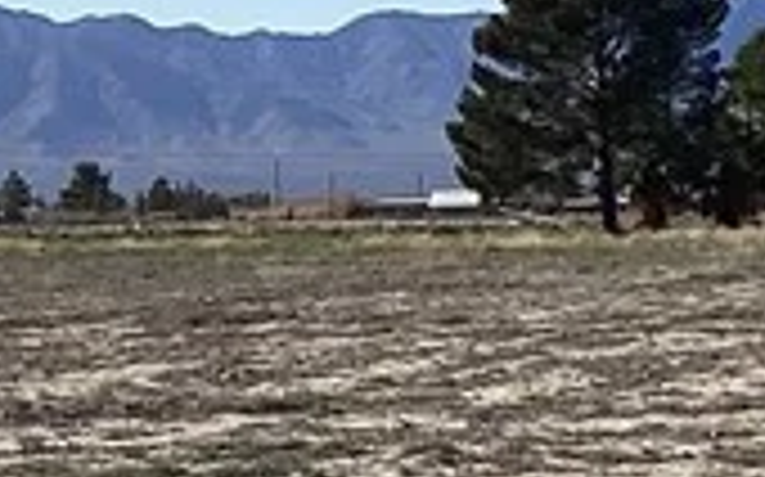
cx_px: 117
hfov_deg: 10.6
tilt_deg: +1.2
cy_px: 207
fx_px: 4125
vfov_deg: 6.6
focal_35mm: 198
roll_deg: +0.1
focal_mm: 3.3
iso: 25
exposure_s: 1/2469
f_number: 2.4
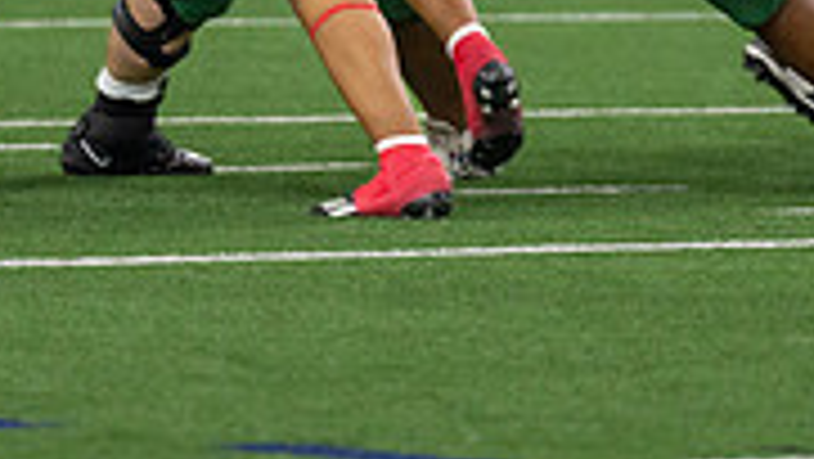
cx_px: 229
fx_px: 15547
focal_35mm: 720
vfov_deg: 1.7
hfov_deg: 3.0
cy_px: -441
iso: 1600
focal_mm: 200
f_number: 2.8
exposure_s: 1/1000
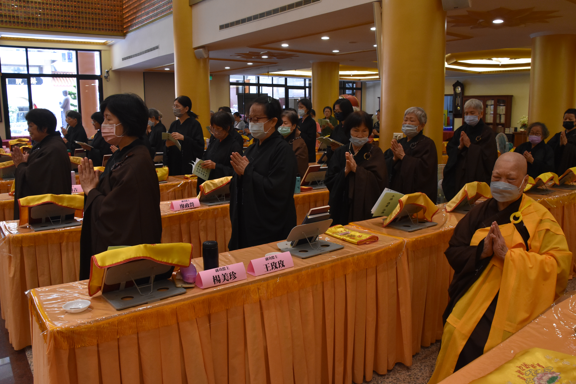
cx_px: 287
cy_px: 185
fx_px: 448
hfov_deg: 65.5
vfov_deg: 46.4
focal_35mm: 28
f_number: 6.3
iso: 1600
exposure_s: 1/160
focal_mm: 18
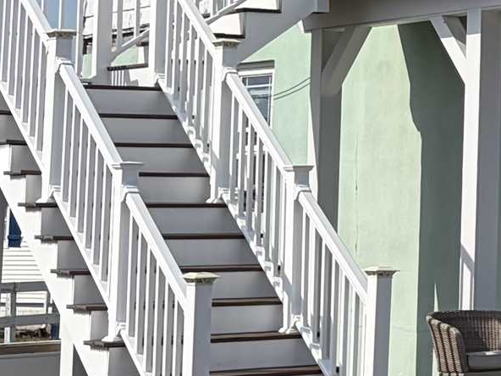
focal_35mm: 135
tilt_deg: +7.3
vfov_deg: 10.9
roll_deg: +0.1
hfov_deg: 12.9
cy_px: -28
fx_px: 1954
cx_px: 969
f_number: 1.6
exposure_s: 1/5814
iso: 64
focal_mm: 5.96
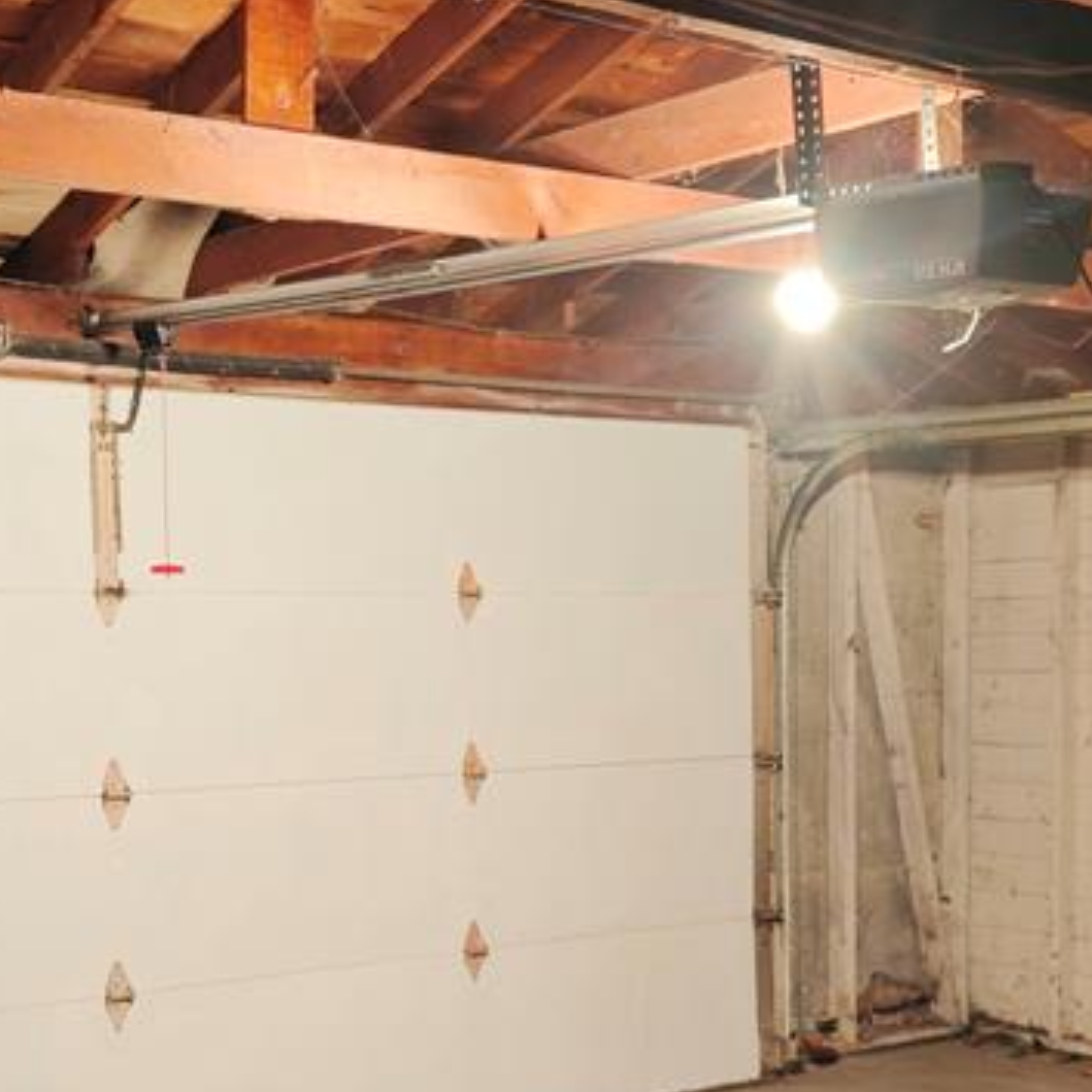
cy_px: 727
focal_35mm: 59
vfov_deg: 28.9
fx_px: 2106
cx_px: 427
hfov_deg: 29.0
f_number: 1.6
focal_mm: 6.06
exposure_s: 1/30
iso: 320
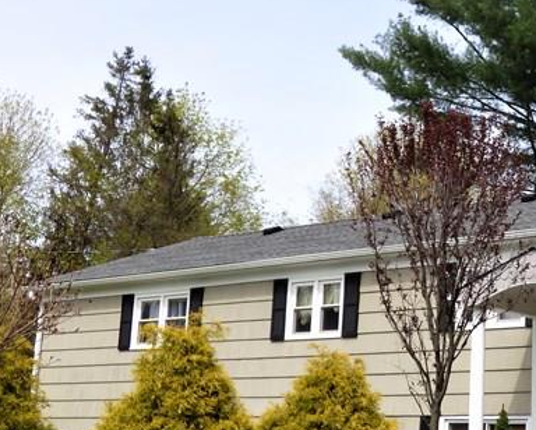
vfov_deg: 19.7
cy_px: 214
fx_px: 1239
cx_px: 530
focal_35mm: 78
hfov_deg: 23.4
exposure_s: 1/1000
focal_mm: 5.29
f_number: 3.3
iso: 100
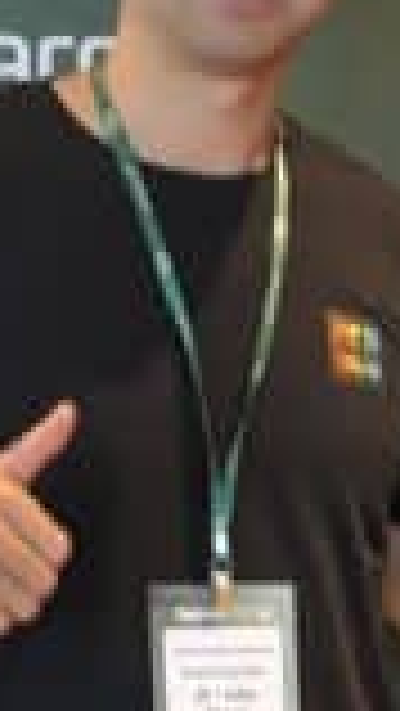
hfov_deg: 7.1
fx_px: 3183
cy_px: 540
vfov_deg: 12.7
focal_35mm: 169
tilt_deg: -0.1
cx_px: 454
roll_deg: -2.4
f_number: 1.78
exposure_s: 1/60
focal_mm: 6.76
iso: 250
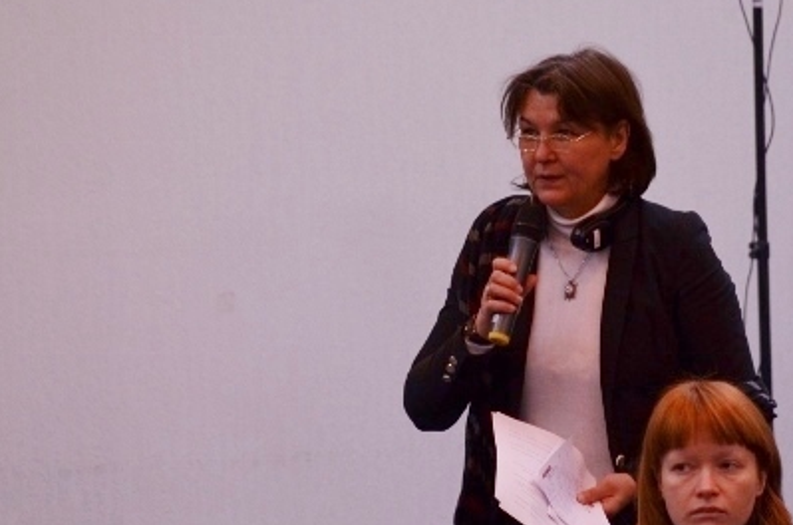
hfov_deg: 8.2
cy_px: 235
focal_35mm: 253
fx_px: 5555
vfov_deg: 5.4
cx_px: 489
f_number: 5.6
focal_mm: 105
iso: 800
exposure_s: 1/60
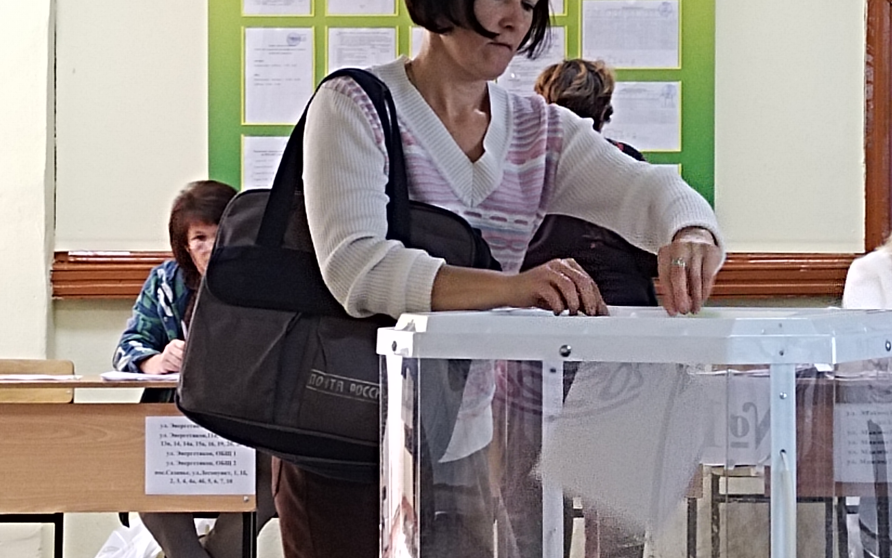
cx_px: 447
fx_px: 3209
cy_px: 240
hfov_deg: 15.8
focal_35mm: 132
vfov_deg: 9.9
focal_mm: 4.75
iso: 651
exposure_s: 1/25
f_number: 1.8
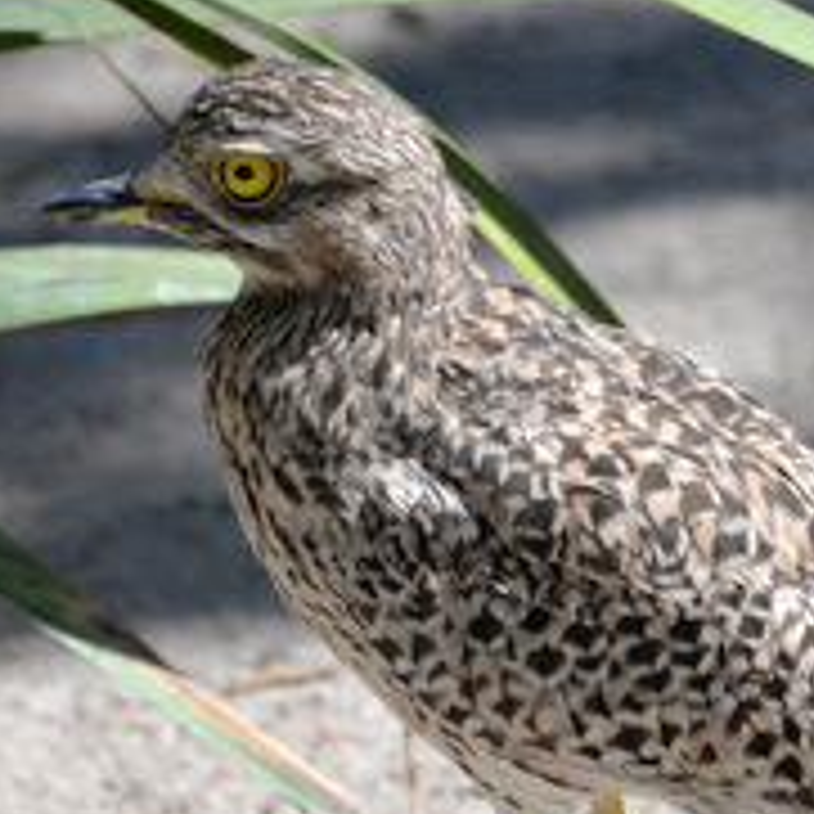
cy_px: 699
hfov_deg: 3.0
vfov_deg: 3.0
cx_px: 526
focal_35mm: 589
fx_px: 15670
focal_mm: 250
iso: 400
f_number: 5.6
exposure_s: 1/1600
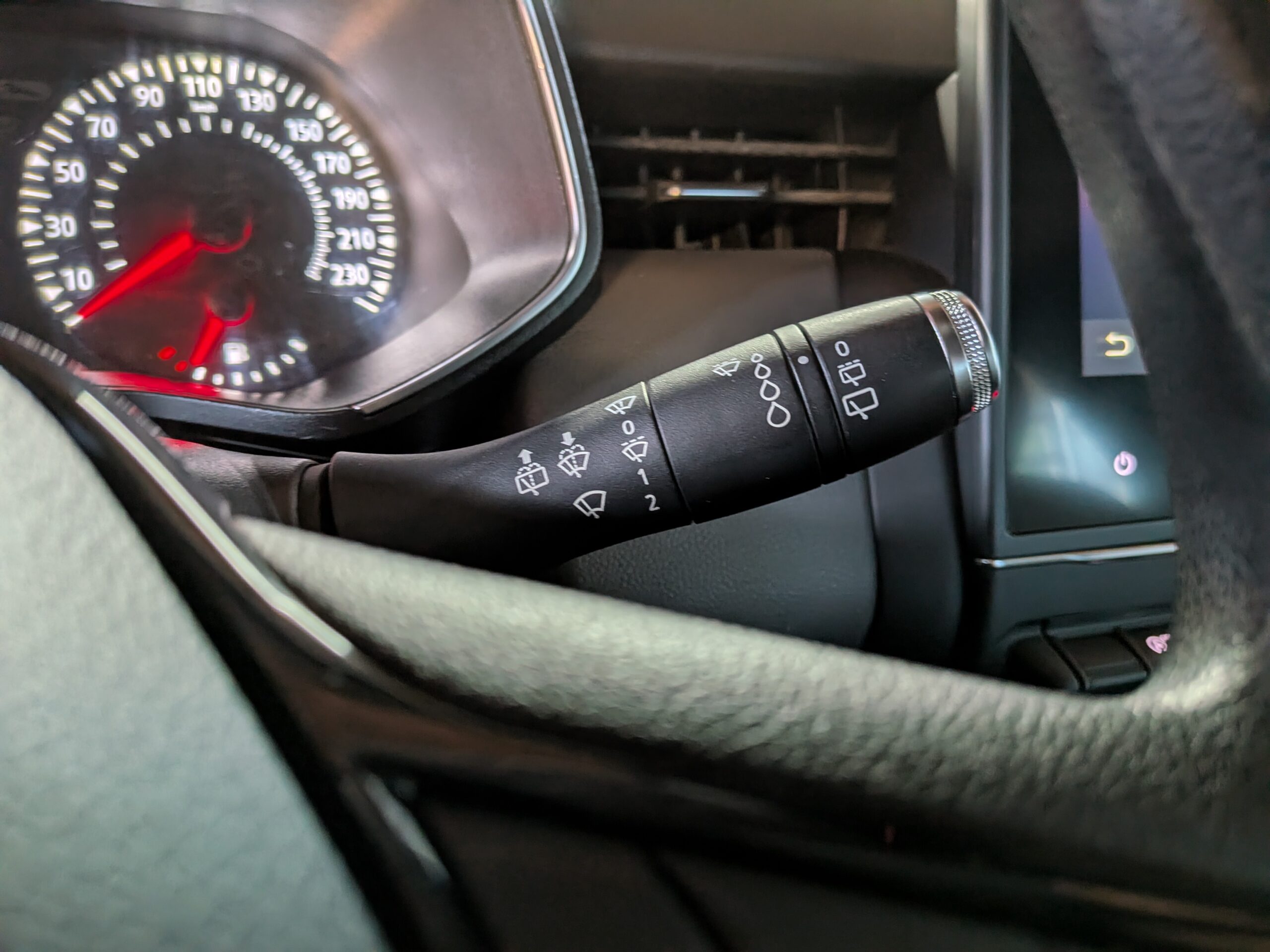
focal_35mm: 24
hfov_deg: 71.6
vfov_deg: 56.8
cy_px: 476
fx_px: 881
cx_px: 635
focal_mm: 4.53
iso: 108
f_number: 1.7
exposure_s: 1/50
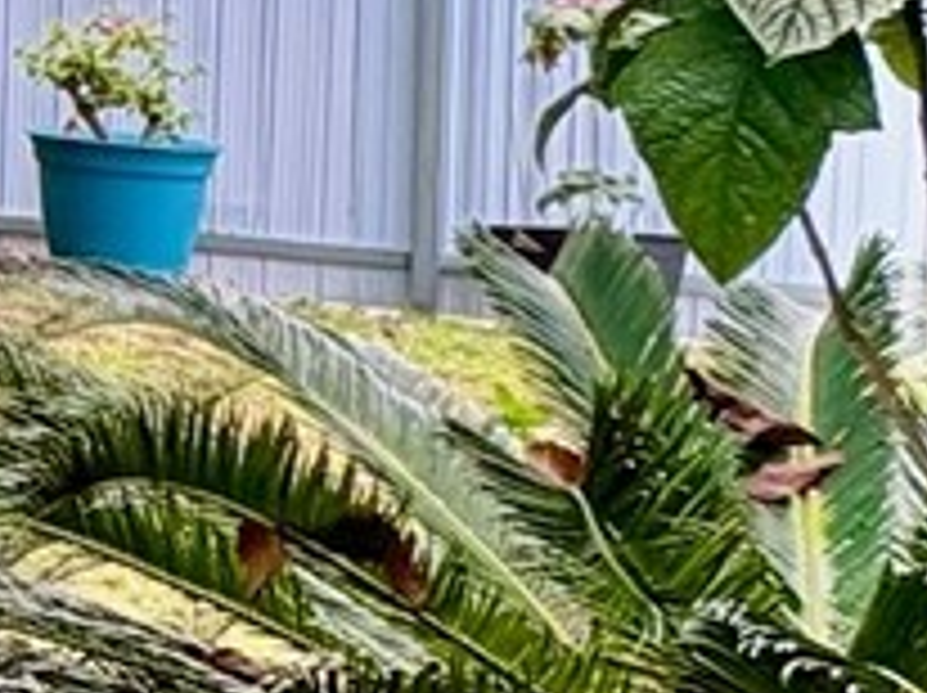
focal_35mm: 109
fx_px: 2916
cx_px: -1678
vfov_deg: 13.0
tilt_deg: -0.6
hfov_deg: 11.9
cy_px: -234
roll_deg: -0.9
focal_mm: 2.22
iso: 64
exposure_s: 1/195
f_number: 2.2
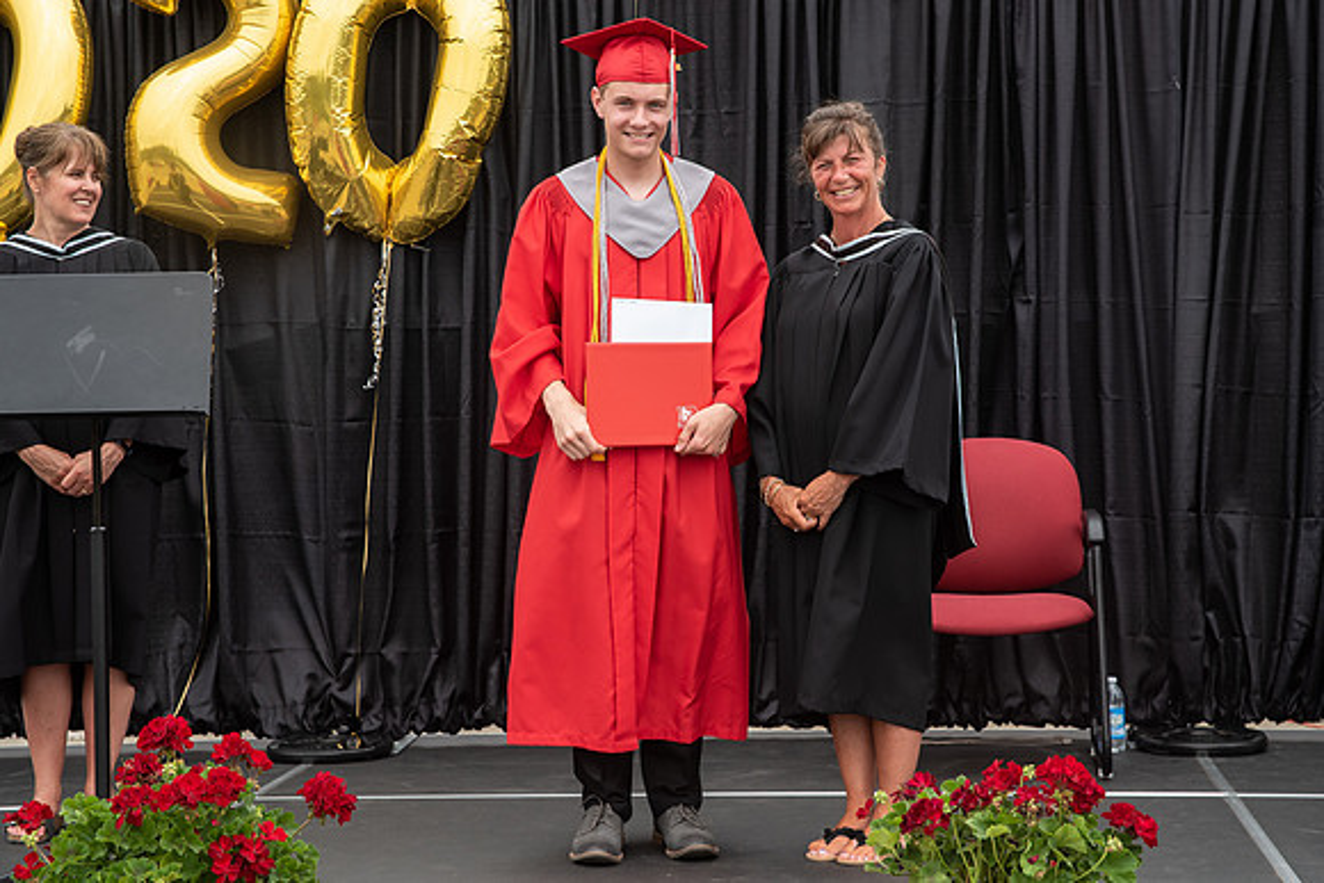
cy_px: 433
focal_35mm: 60
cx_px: 706
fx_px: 2198
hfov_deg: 33.5
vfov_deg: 22.7
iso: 500
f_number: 5.6
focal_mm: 56
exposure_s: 1/640
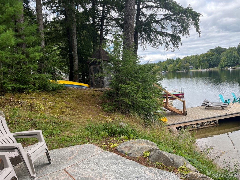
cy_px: 90
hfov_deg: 67.3
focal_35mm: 26
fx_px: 180
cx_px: 120
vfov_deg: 53.1
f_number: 1.6
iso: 50
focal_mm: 5.1
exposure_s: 1/676
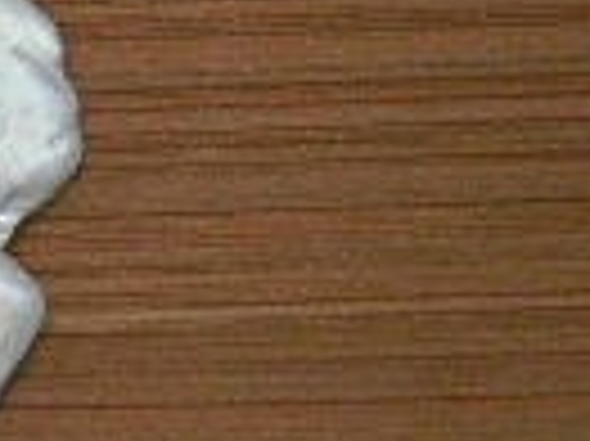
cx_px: -811
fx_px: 3252
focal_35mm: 191
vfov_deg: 7.8
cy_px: 180
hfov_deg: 9.3
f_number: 7.4
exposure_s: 1/30
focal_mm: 7.1
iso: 800
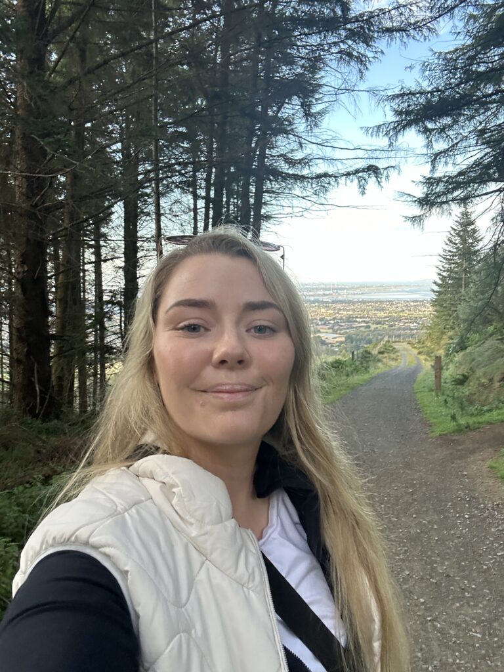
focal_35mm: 30
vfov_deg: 60.0
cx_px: 252
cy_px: 336
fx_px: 582
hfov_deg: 46.8
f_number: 1.9
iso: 64
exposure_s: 1/121
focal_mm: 2.69
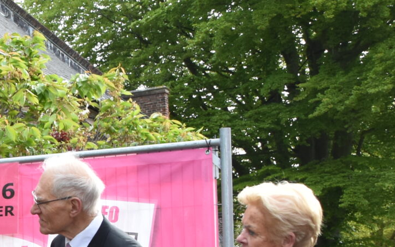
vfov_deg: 11.1
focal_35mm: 114
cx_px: -259
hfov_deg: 16.2
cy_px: 366
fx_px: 1225
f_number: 7.1
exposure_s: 1/200
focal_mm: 21
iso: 400
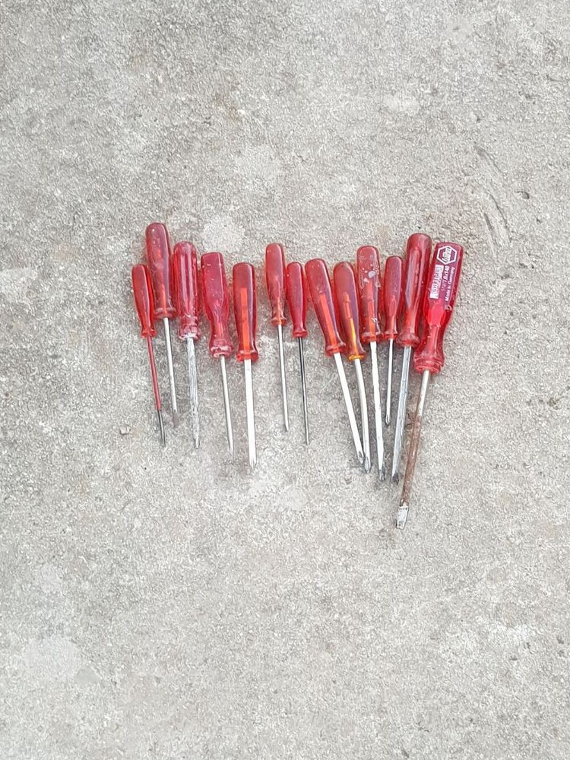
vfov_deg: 67.3
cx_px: 285
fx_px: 571
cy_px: 380
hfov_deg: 53.1
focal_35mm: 26
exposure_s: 1/50
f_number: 1.7
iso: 50
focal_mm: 4.2
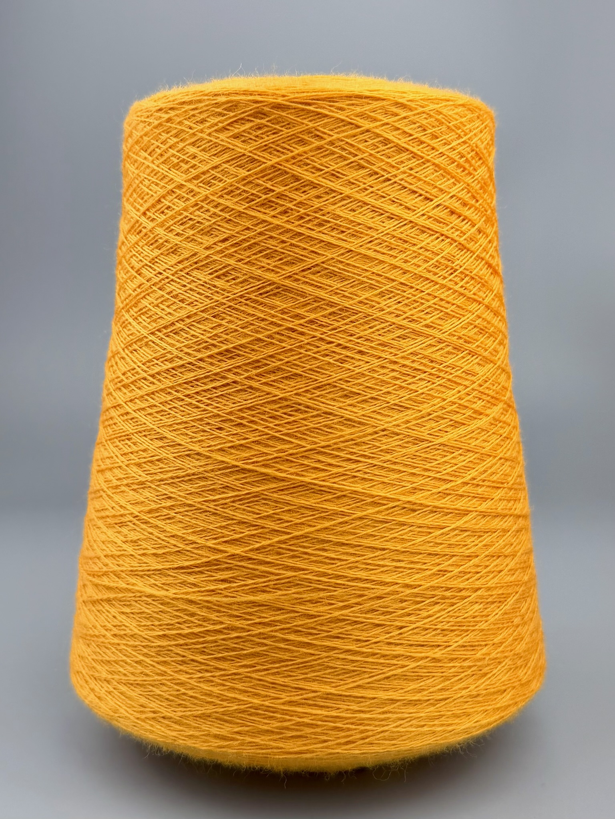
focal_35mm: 24
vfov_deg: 71.6
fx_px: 569
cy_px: 410
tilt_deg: -6.5
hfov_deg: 56.8
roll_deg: -0.7
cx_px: 308
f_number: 1.78
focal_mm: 6.76
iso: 80
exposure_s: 1/898
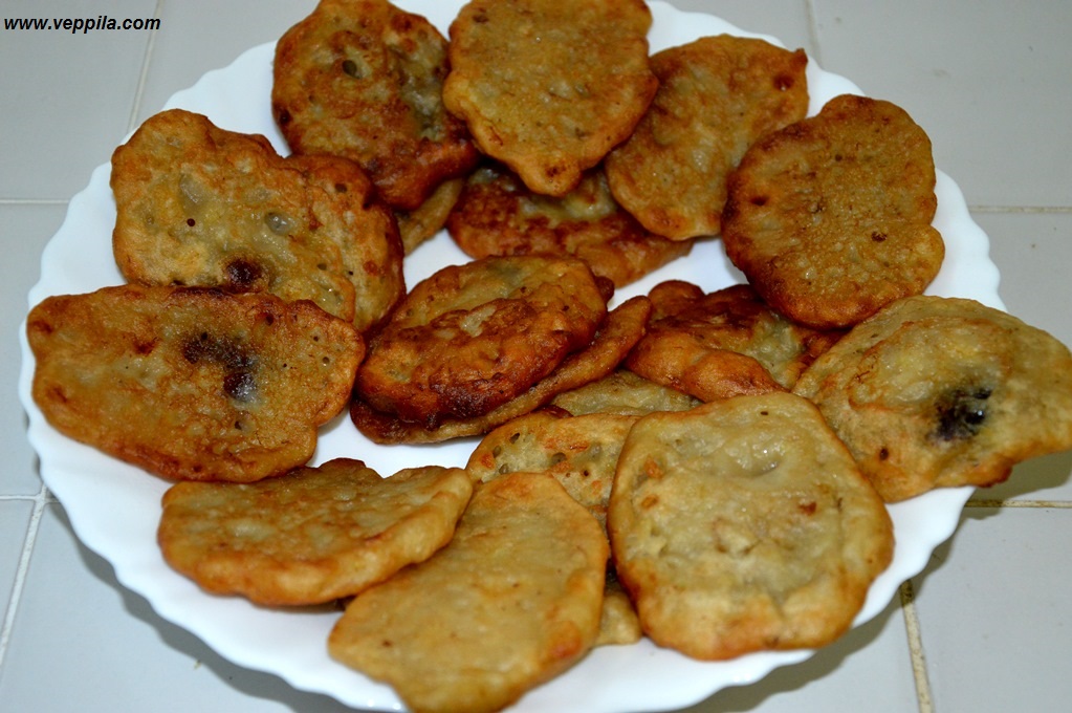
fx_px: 1785
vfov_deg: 22.6
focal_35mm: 60
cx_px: 536
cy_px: 356
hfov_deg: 33.4
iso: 1250
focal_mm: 40
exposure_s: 1/60
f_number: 4.5
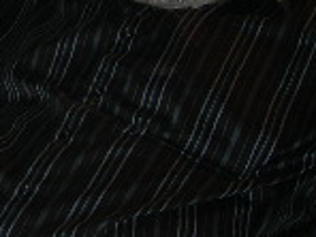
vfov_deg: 8.9
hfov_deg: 10.8
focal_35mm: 164
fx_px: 1497
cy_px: -66
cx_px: -348
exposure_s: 1/60.1
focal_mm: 7.8
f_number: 2.8
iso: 50
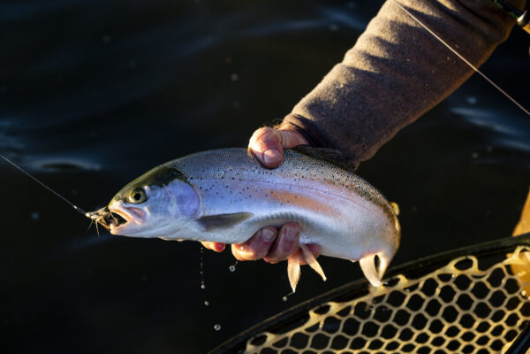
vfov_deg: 19.2
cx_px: 265
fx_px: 1045
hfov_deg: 28.5
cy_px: 177
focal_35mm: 71
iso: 1600
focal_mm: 71
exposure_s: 1/1000
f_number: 5.6
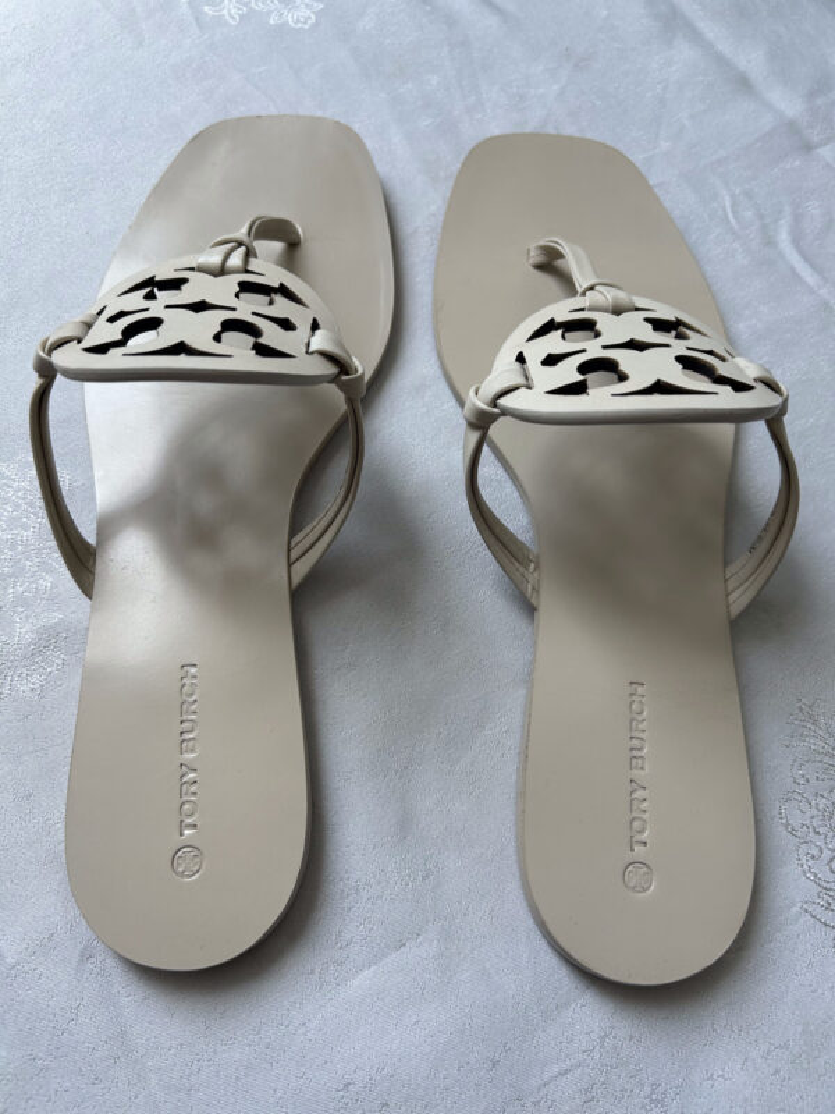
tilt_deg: -69.0
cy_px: 557
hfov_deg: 53.1
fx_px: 836
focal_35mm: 26
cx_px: 418
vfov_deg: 67.3
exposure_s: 1/200
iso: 40
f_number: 1.5
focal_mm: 5.7
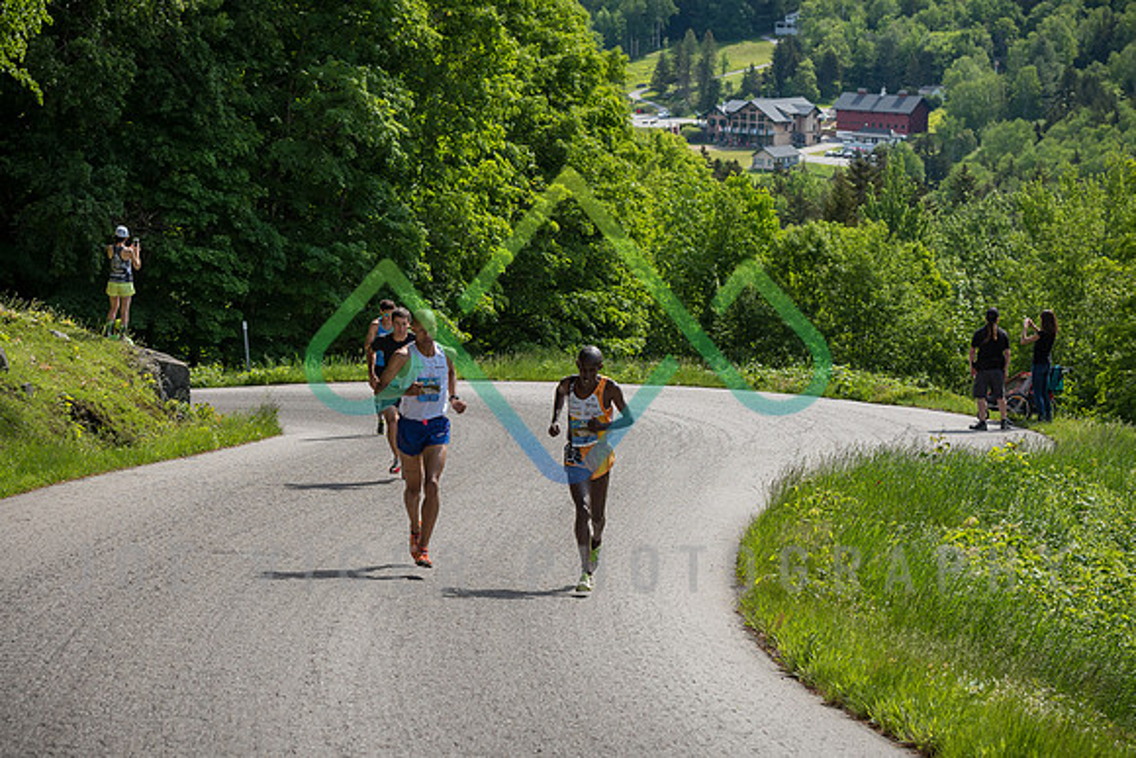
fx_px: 3118
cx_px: 568
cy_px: 535
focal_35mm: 99
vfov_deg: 13.8
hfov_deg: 20.6
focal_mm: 70
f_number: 5.6
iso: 200
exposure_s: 1/640
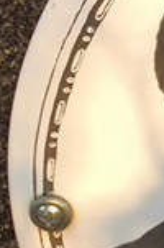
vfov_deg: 7.3
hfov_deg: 4.9
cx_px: 196
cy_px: 457
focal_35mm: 276
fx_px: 1895
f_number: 1.7
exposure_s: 1/187
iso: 50
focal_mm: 4.71
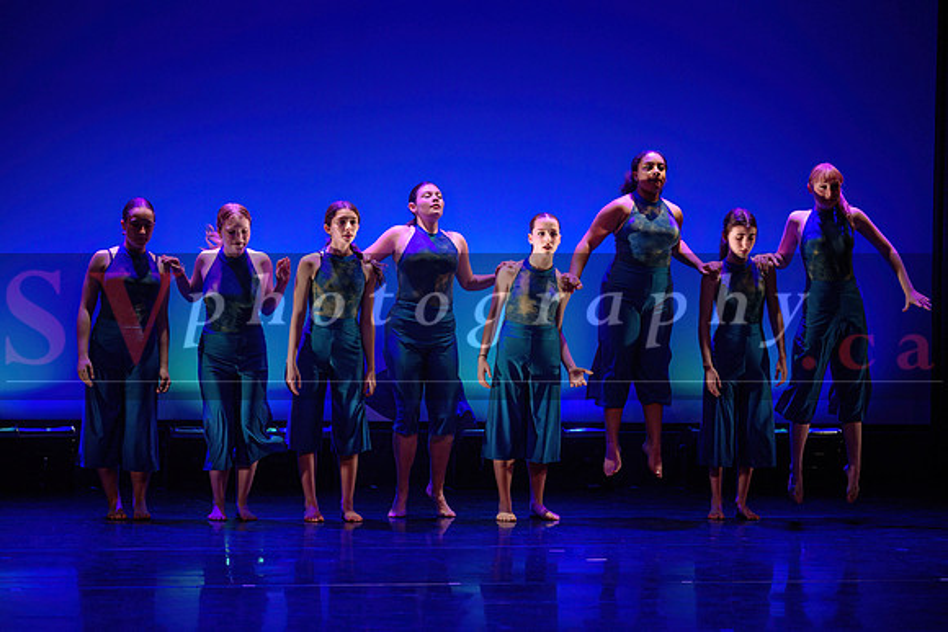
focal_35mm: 125
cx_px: 474
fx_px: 3291
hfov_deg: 16.4
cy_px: 279
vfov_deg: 11.0
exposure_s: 1/400
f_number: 2.8
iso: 1600
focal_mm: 112
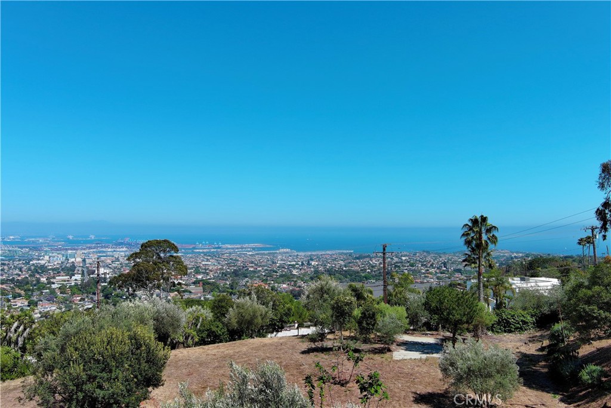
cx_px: 306
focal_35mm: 29
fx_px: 492
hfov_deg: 63.7
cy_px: 204
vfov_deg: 45.0
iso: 101
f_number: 2.8
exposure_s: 1/1587
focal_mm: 10.57
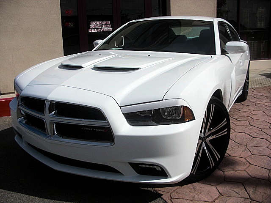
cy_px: 102
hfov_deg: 51.4
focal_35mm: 36
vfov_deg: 39.7
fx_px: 282
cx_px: 136
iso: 50
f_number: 7.9
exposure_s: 1/250
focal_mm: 6.3
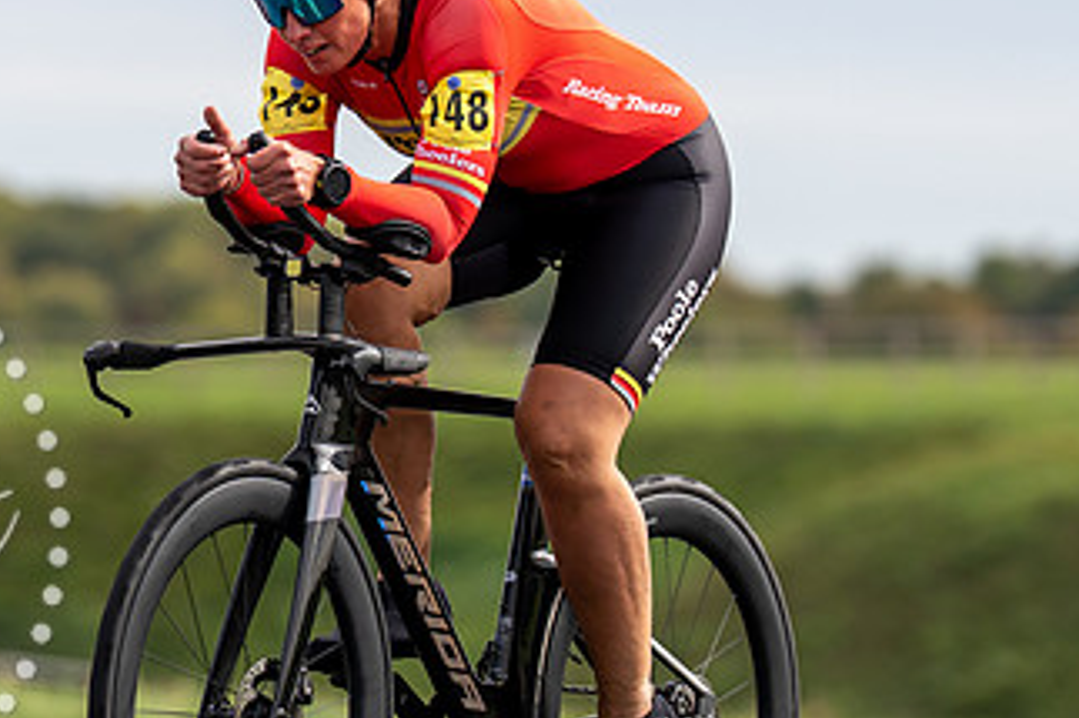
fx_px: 14049
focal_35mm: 469
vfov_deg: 2.9
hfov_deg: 4.4
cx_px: 376
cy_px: 361
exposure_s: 1/1000
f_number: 3.5
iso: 125
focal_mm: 191
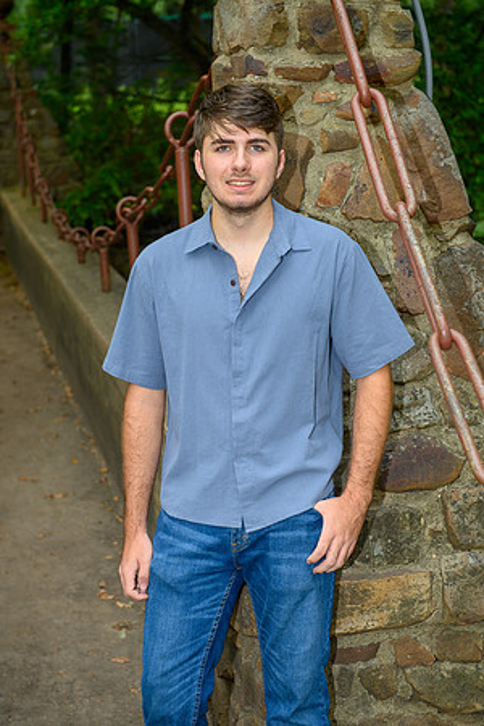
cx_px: 242
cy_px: 363
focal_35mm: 70
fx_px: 1412
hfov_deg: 19.5
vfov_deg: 28.8
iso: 200
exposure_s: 1/60
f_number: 5
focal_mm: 70
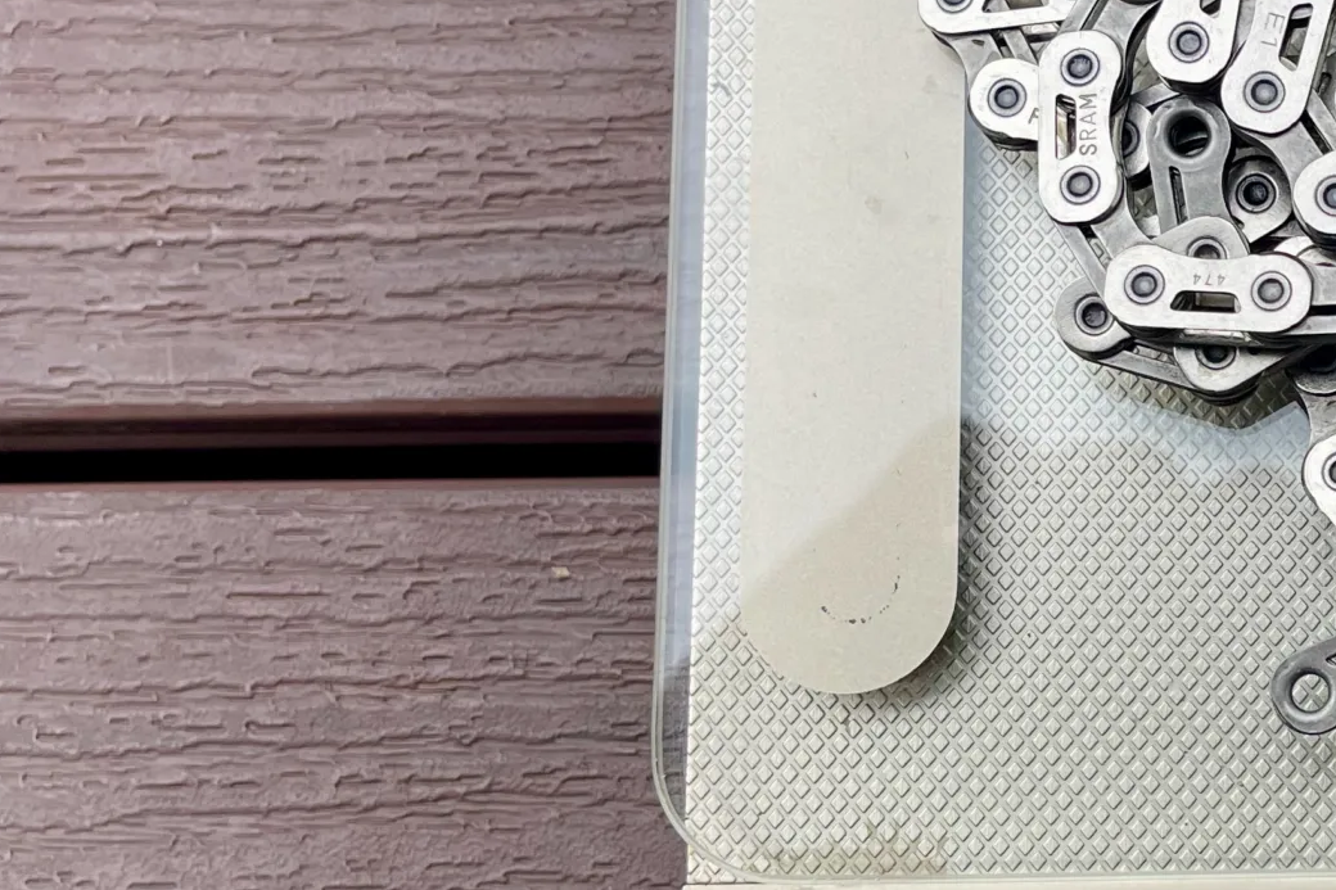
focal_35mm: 64
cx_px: 1455
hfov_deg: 28.6
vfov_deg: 21.2
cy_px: 516
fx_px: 2375
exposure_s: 1/1912
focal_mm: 5.1
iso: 32
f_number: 1.6
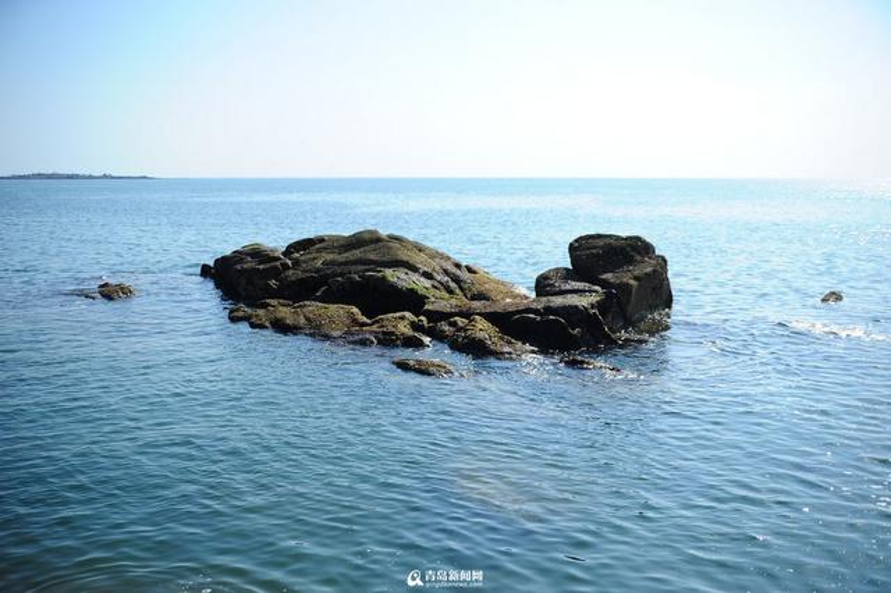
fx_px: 866
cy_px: 296
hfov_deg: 54.5
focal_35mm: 35
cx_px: 446
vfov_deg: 37.8
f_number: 2.8
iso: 200
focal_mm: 35
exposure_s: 1/3200
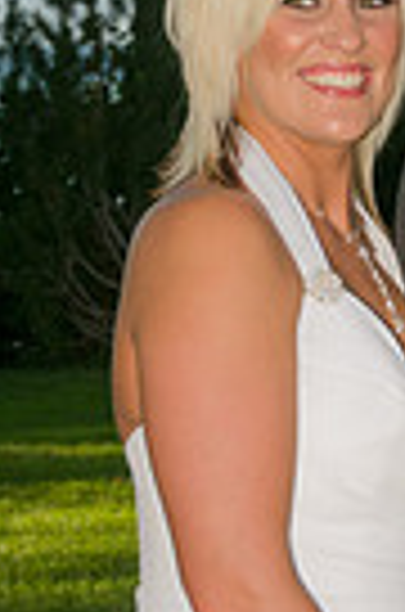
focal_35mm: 229
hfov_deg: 5.9
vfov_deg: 9.0
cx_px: 578
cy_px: 374
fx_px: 3884
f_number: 8
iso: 200
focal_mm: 46
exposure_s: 1/250
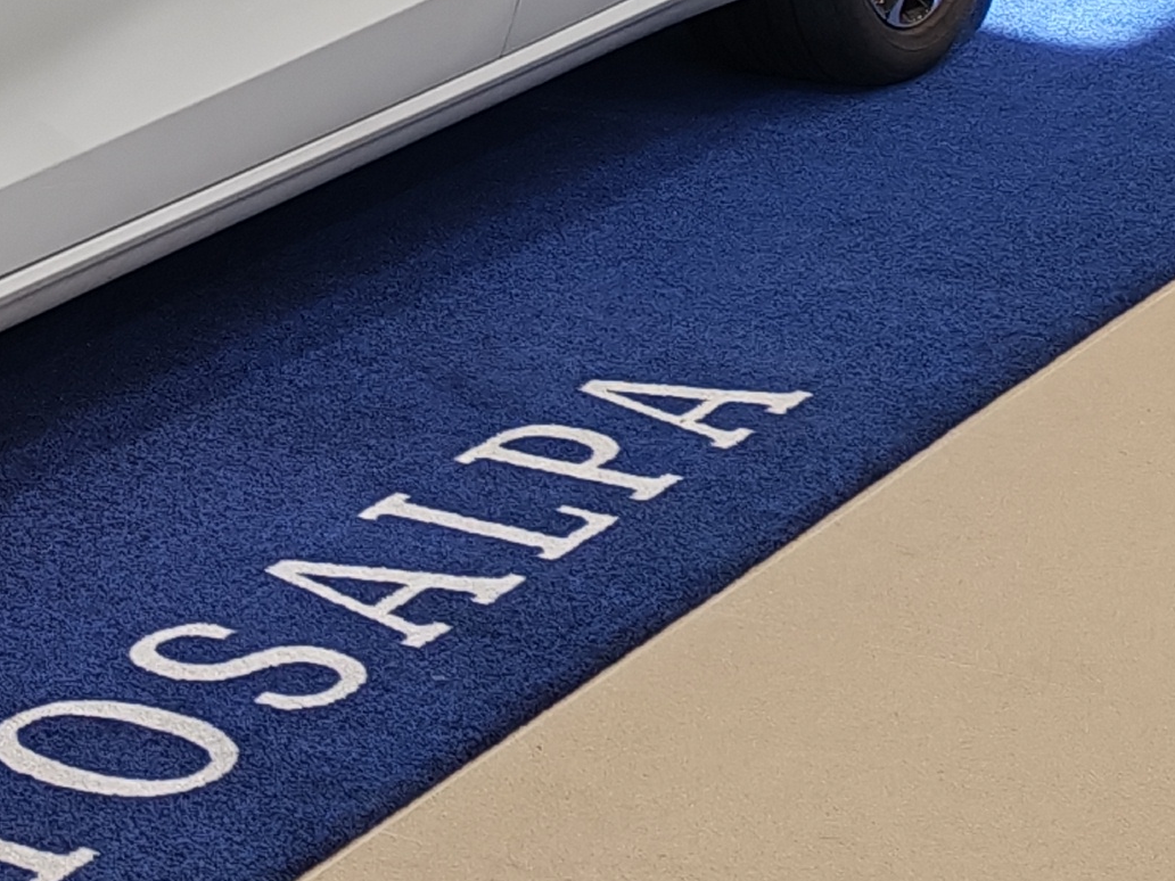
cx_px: -731
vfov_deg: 11.1
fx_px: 4447
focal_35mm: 131
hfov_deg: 13.9
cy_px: -149
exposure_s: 1/100
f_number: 1.9
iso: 125
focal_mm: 6.12
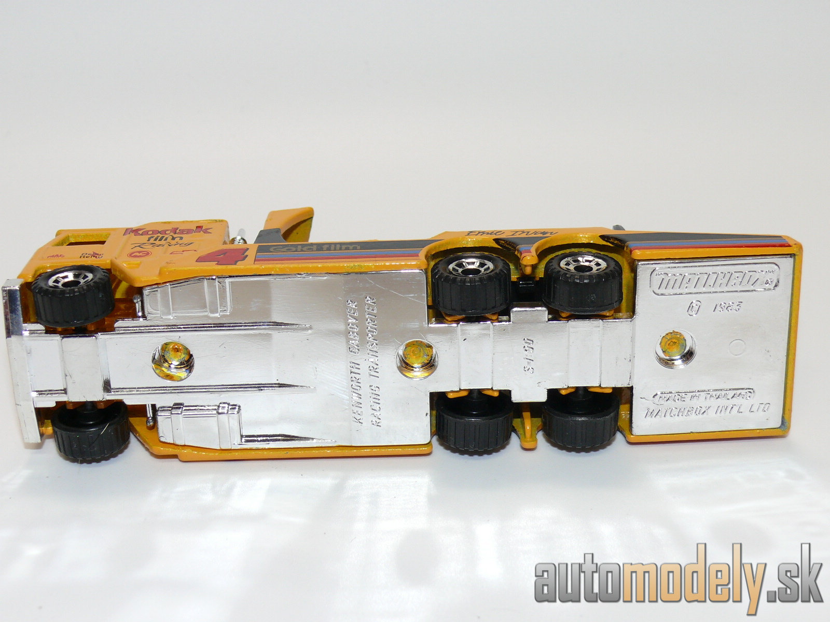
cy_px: 311
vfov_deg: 23.3
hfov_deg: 30.7
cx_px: 415
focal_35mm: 63
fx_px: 1511
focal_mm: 10.3
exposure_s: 1/30
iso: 100
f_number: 4
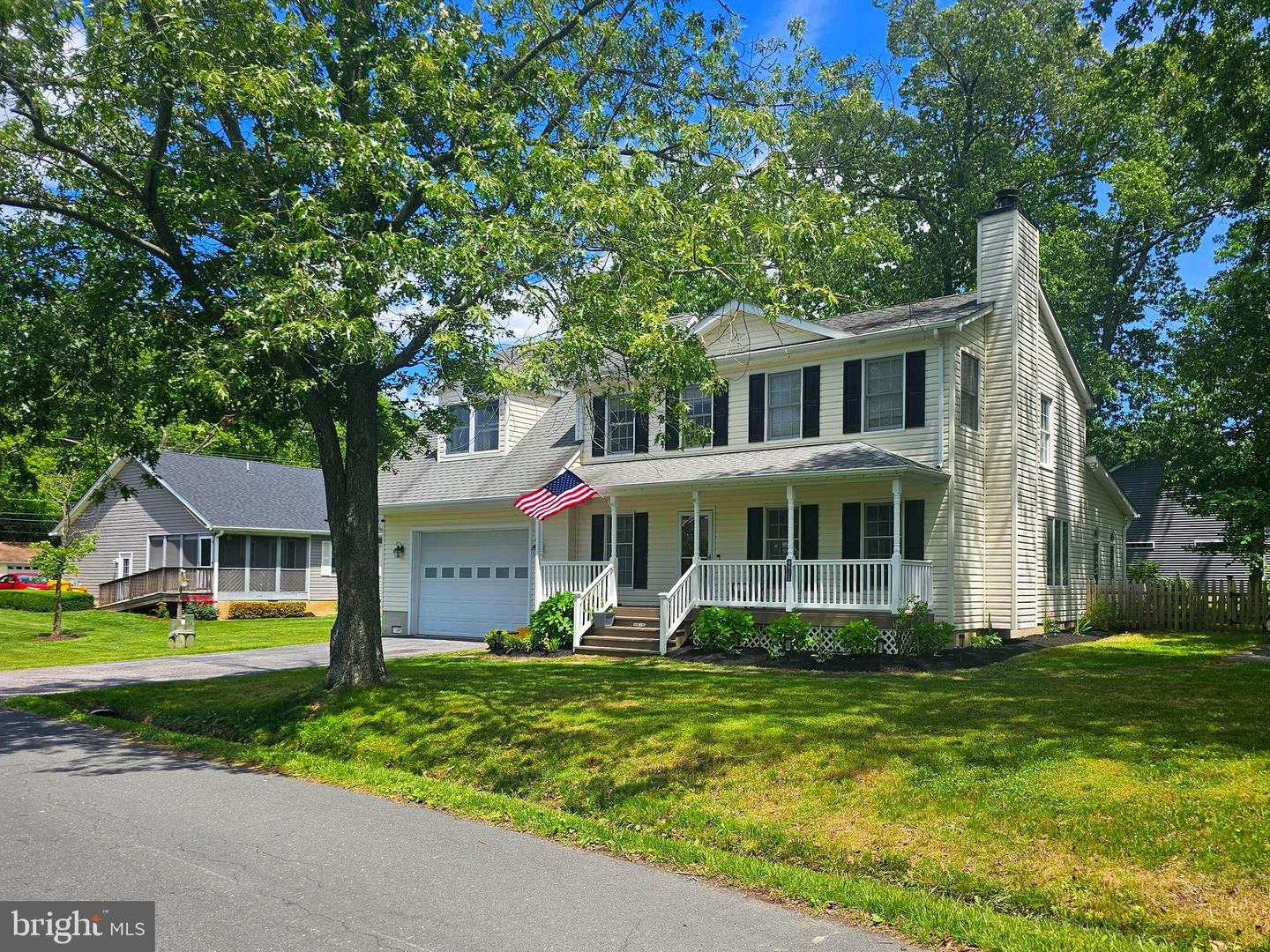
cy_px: 476
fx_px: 844
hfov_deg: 73.9
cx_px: 635
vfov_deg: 58.9
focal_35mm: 23
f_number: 1.7
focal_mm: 6.3
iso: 10
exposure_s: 1/539
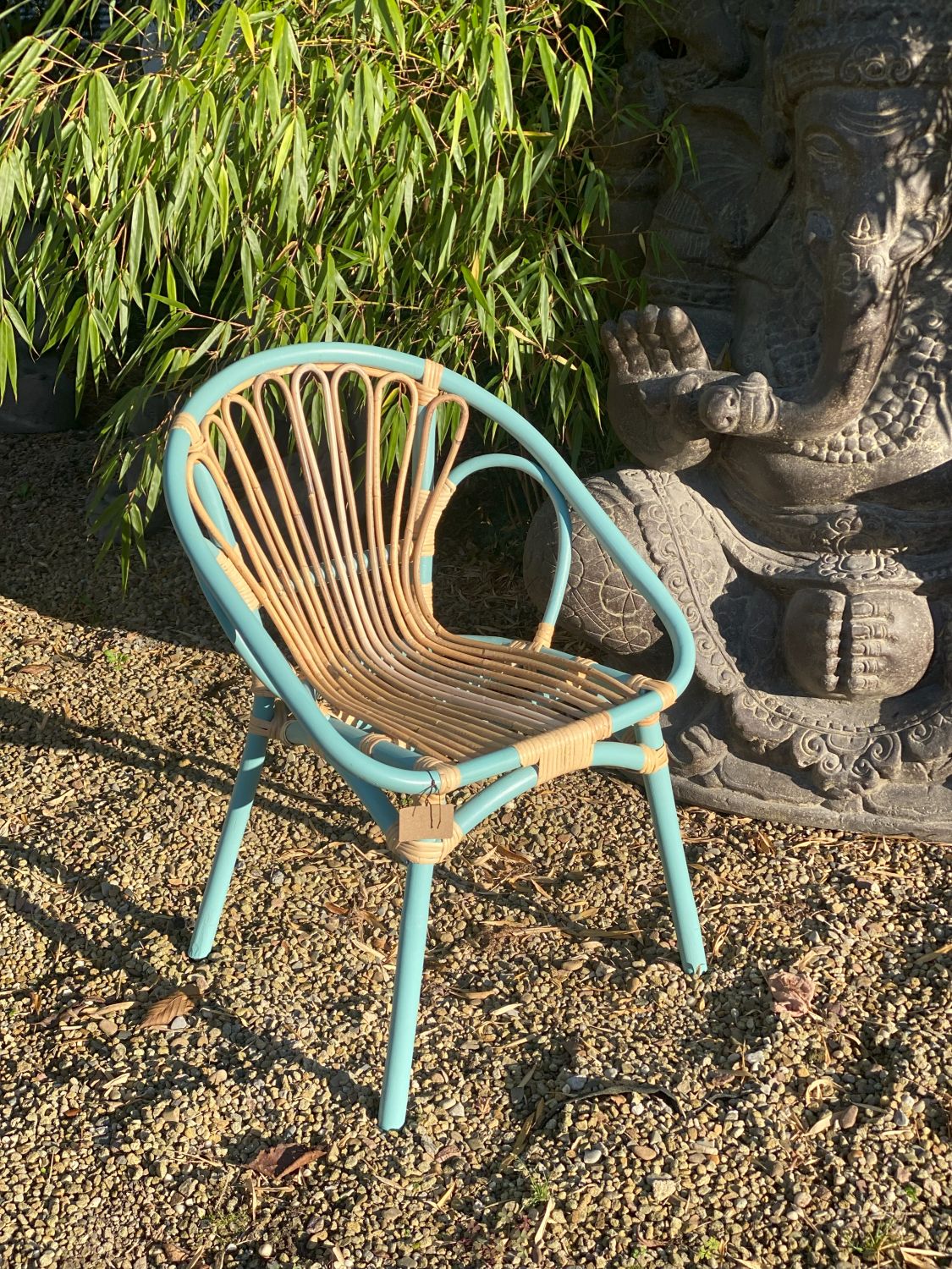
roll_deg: -2.7
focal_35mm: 52
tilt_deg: -23.2
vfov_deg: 36.8
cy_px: 634
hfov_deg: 28.0
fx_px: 1907
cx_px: 476
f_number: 2
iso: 20
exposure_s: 1/737
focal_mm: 6
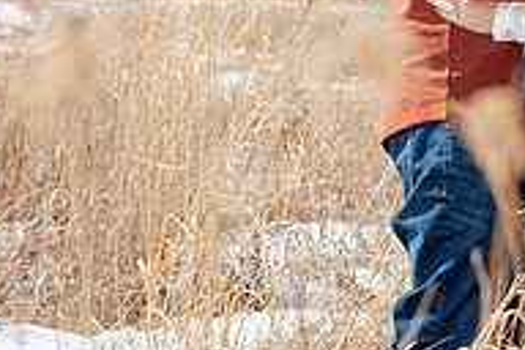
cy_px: 62
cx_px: 754
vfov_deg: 6.2
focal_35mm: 221
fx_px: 3223
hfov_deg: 9.1
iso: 100
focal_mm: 70
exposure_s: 1/250
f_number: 8
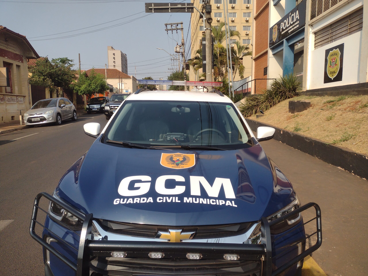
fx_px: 287
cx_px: 184
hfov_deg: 65.3
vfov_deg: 51.4
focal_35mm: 27
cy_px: 138
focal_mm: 4.71
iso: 100
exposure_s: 1/2272
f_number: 1.7
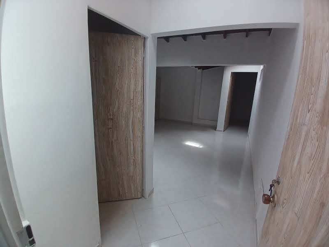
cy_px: 124
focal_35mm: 17
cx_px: 164
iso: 64
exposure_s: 1/60
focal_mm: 1.4
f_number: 2.2
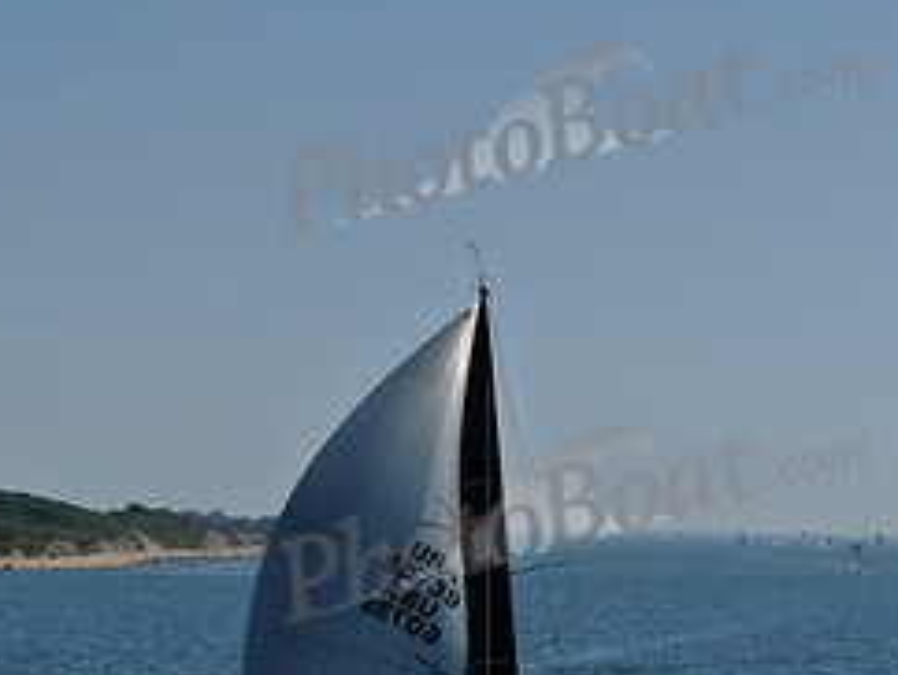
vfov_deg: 12.6
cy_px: 788
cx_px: 67
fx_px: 2986
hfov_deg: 16.8
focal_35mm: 115
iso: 100
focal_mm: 8.6
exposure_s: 1/2000
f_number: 3.8
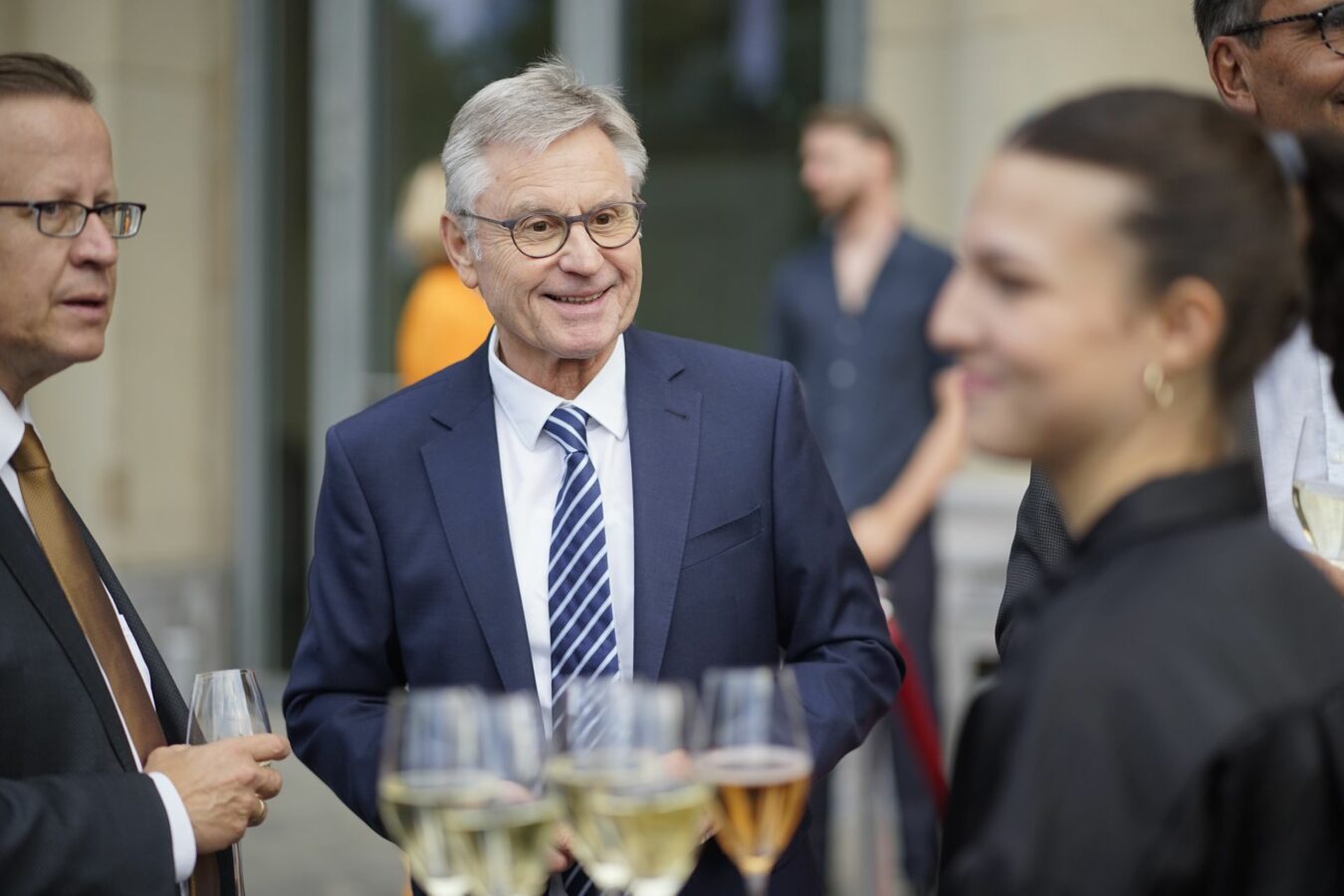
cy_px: 448
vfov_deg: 16.1
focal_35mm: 85
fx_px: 3173
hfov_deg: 23.9
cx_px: 672
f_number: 2
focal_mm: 85
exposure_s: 1/500
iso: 200
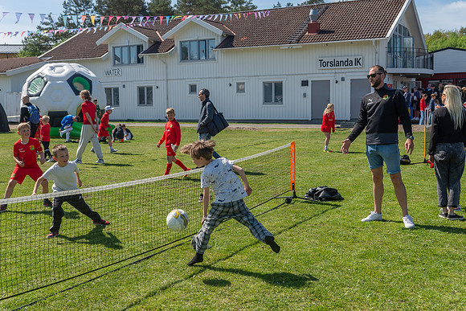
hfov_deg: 43.7
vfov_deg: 30.0
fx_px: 580
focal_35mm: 45
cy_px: 156
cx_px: 233
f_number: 4
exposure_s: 1/800
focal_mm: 44
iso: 110
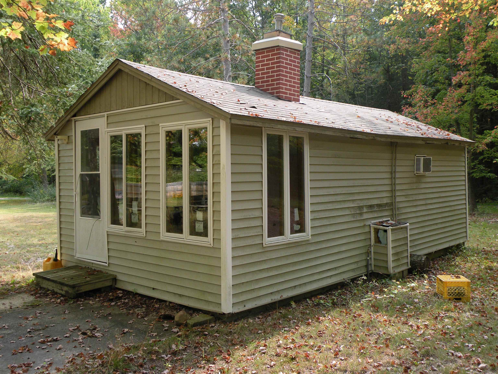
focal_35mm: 33
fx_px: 475
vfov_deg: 42.9
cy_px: 187
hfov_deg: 55.4
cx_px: 249
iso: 64
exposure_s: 1/96.4
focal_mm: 5.8
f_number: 4.5
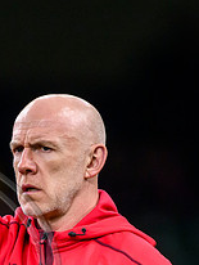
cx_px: 19
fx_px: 14373
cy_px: 260
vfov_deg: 1.1
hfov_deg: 0.8
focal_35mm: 1879
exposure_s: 1/1250
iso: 5000
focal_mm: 560
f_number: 4
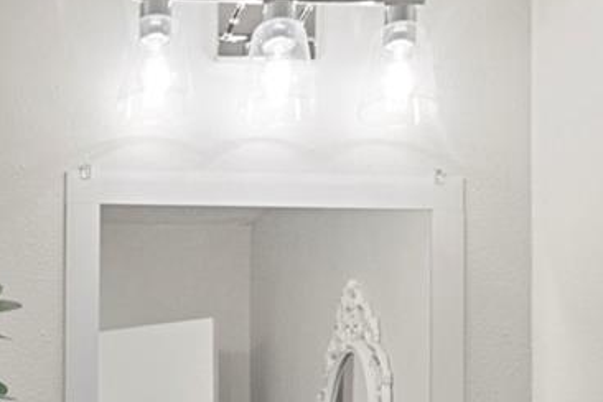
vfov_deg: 16.7
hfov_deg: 26.4
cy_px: 649
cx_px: -15
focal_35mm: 72
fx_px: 1209
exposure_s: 1/13
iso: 2000
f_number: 9
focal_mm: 16.5
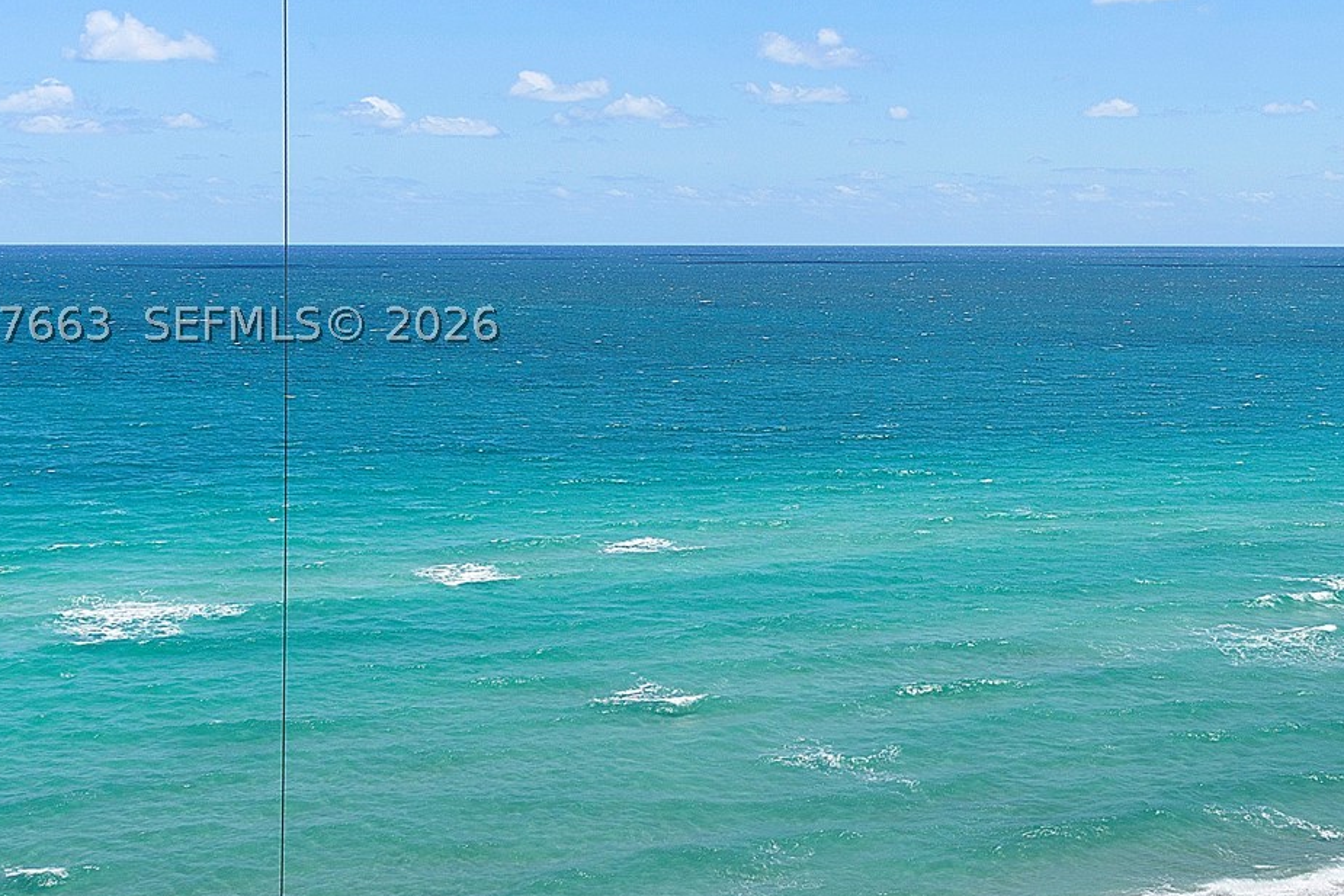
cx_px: 1069
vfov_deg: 24.5
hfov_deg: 35.1
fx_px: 2054
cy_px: 322
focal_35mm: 55
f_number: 6.3
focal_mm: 20
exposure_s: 1/1000
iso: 160
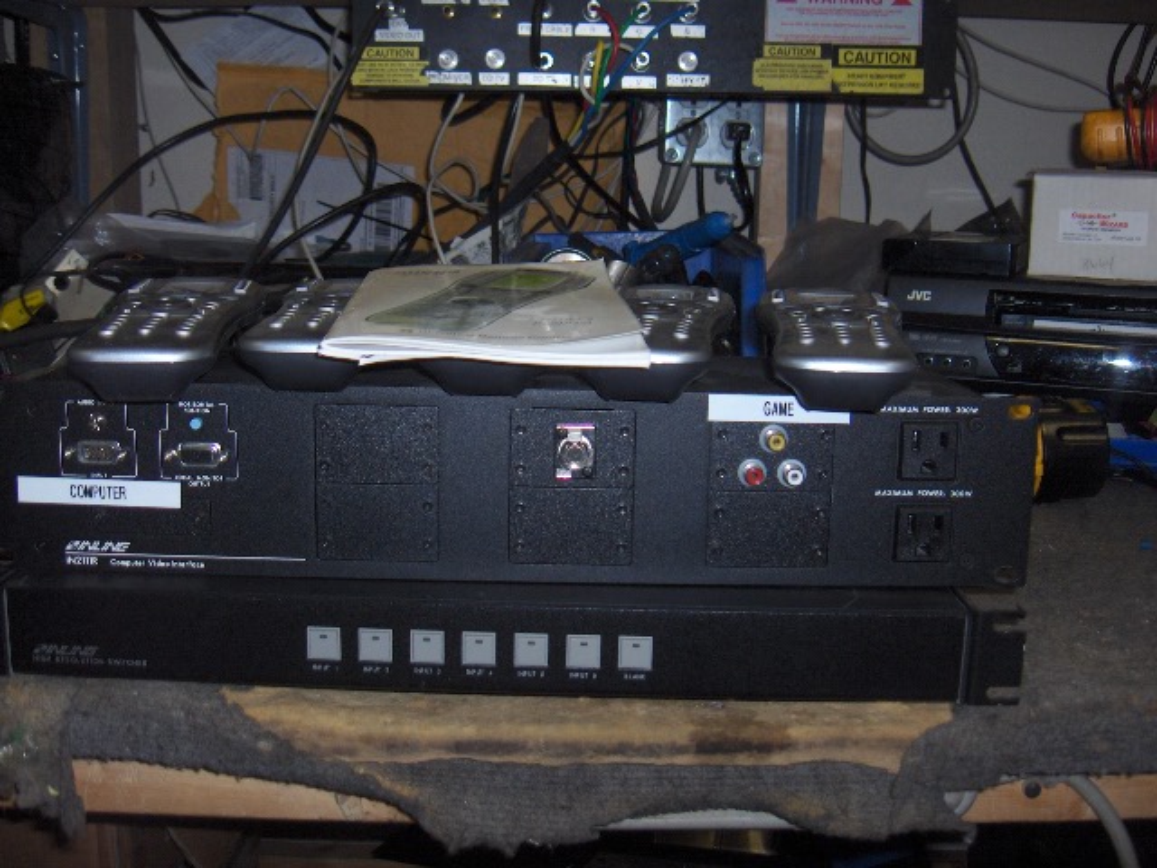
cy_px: 434
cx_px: 578
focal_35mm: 39
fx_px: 1304
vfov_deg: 36.8
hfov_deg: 47.9
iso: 100
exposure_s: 1/60
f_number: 2.8
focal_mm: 8
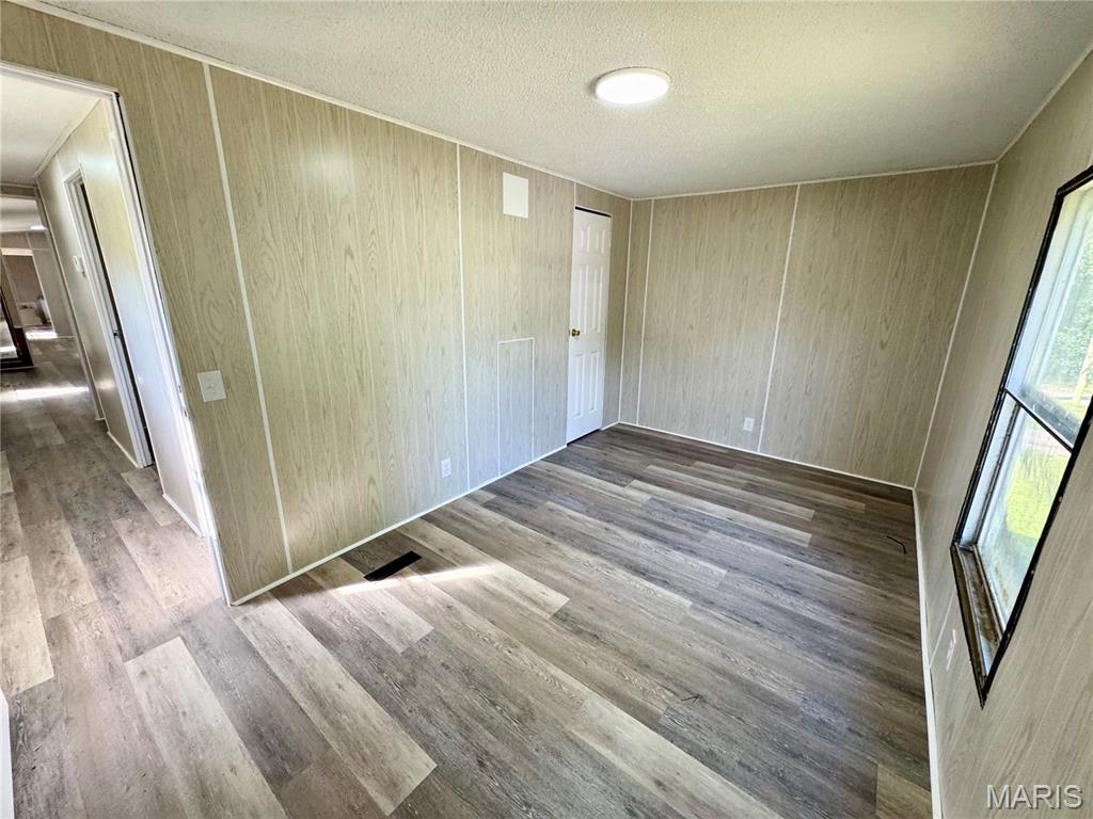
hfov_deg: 102.1
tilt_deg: -15.3
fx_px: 442
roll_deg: -1.6
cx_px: 546
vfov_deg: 85.7
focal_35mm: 14
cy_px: 410
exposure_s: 1/120
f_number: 2.2
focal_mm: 2.22
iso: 160
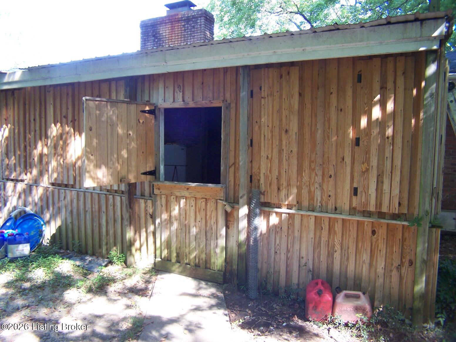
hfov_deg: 49.0
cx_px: 228
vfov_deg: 37.7
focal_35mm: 38
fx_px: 501
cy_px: 171
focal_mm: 6.3
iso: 140
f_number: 2.8
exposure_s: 1/45
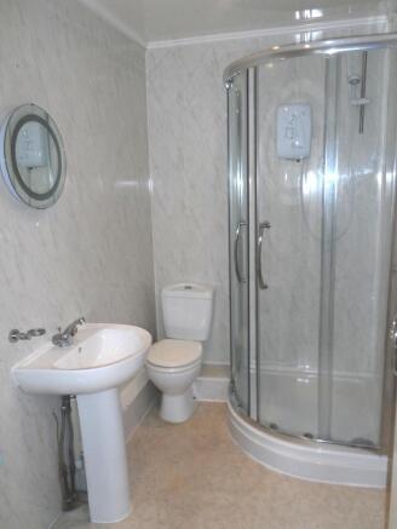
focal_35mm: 28
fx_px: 428
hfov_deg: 49.8
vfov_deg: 63.4
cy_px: 264
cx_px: 198
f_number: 3.1
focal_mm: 4.9
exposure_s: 1/30
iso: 100
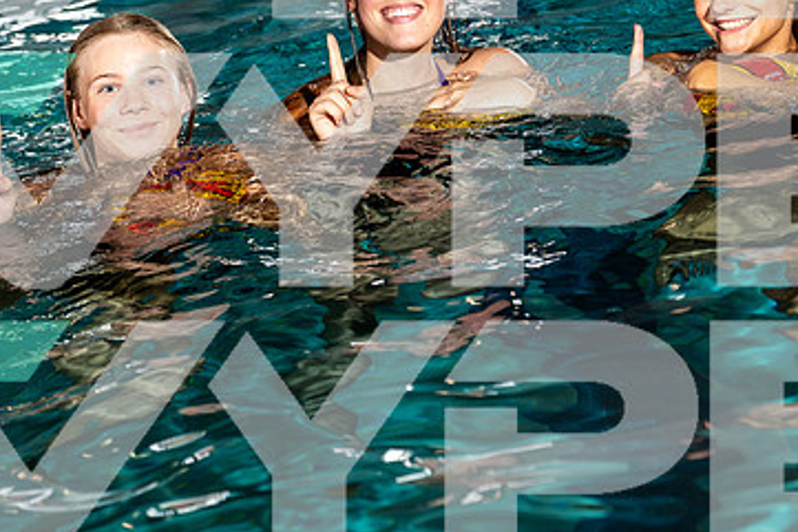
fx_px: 1996
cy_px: 171
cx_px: 409
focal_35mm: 90
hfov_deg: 22.6
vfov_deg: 15.2
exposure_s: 1/250
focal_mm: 56
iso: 100
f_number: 4
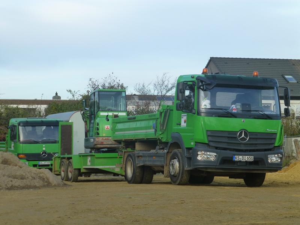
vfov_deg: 12.9
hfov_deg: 17.1
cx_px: 150
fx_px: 997
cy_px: 112
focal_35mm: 115
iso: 160
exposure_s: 1/125
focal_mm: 20.6
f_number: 5.3
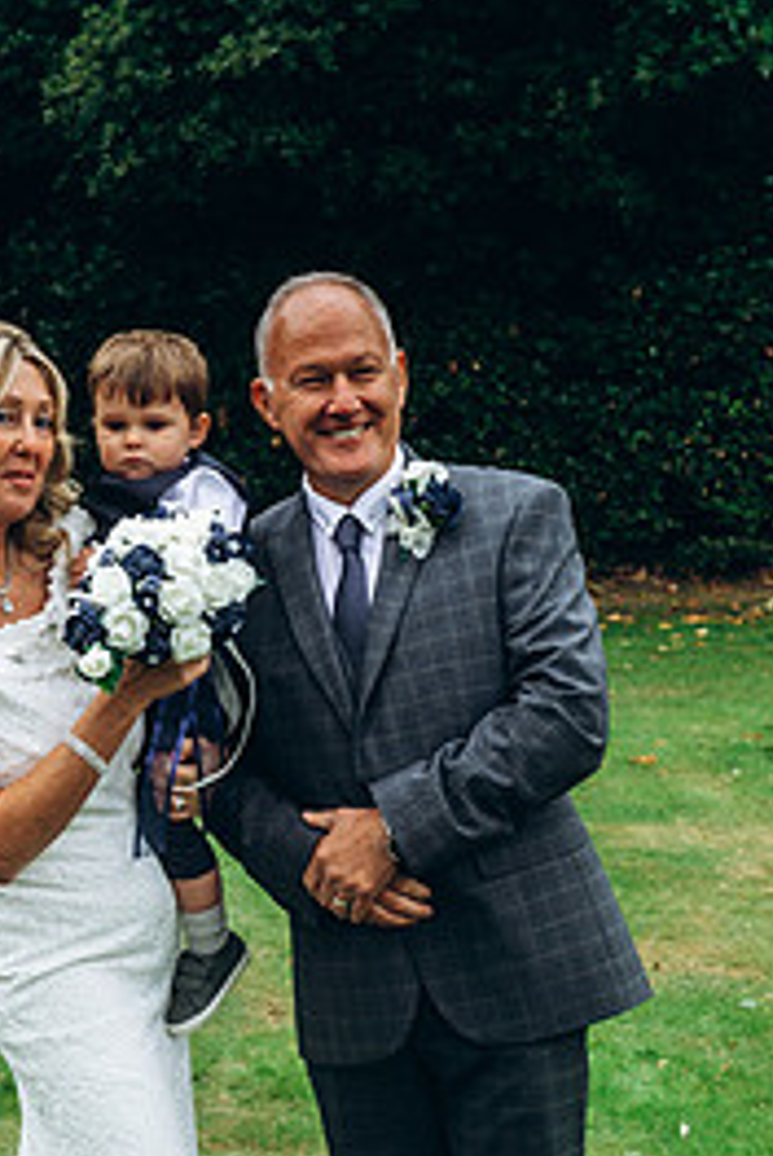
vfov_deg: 20.4
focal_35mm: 99
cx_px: 165
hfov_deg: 13.8
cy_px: 848
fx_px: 3180
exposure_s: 1/100
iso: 200
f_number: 7.1
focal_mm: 58
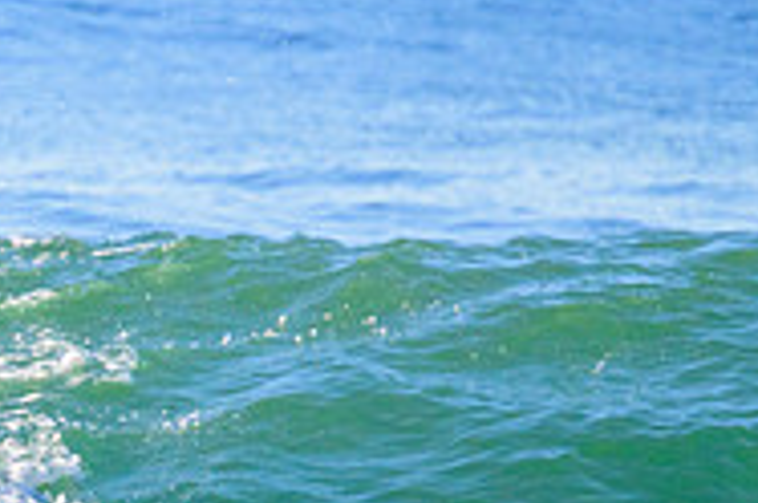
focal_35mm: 2647
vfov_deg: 0.5
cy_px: 552
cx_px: -197
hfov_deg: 0.8
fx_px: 55638
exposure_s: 1/2000
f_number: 11
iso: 1600
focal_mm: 800
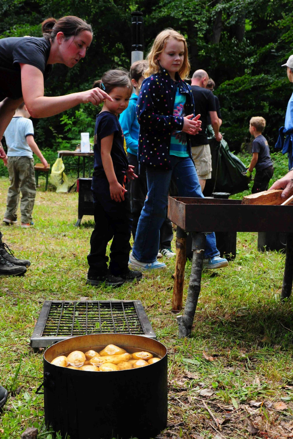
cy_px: 220
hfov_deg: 23.8
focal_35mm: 57
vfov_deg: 35.1
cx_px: 146
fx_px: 696
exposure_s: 1/320
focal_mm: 38
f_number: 9
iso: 1000
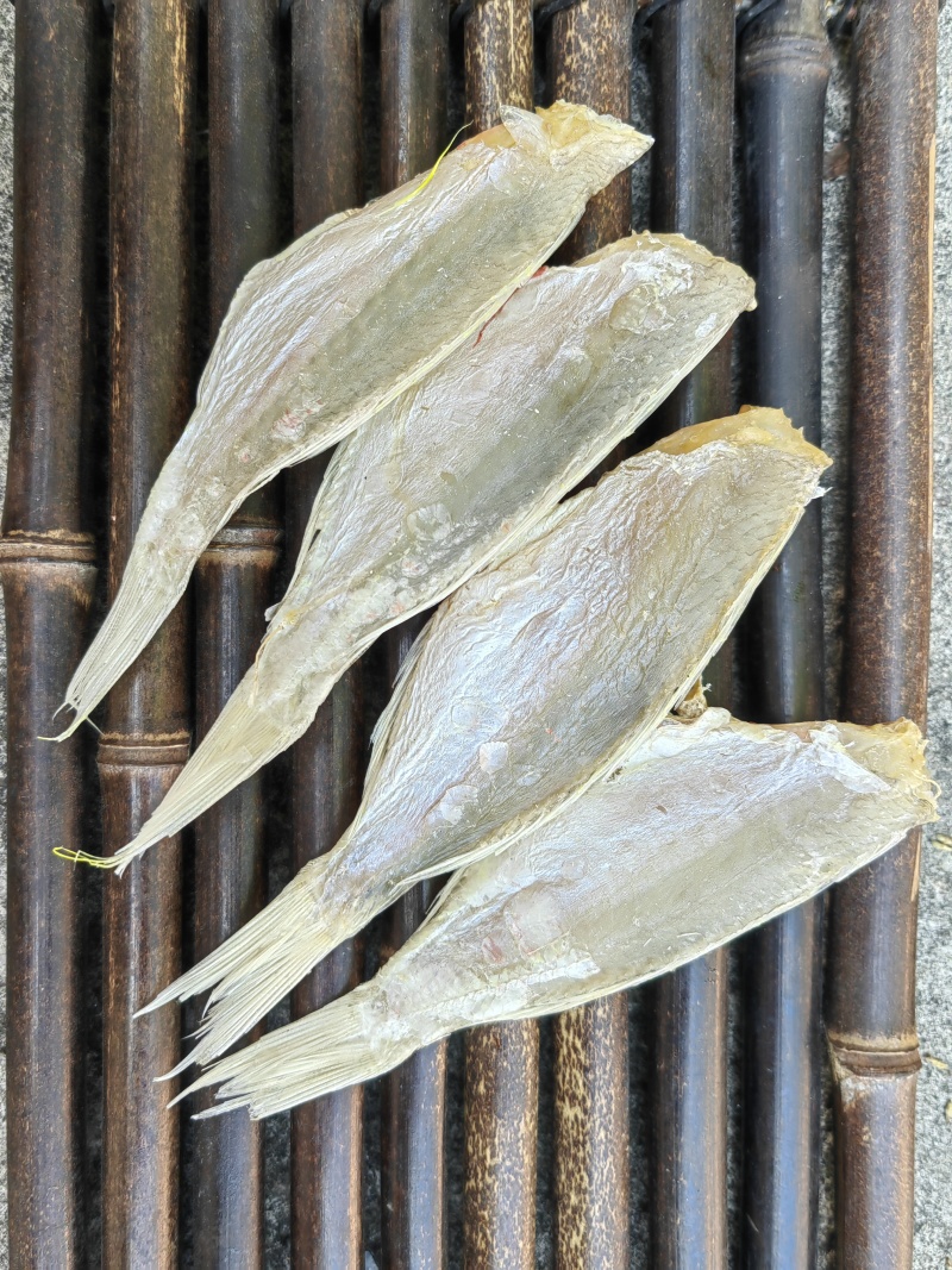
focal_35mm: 27
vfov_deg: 65.3
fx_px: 990
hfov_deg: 51.3
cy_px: 635
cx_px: 476
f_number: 1.8
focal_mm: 5.54
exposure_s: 1/564
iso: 160
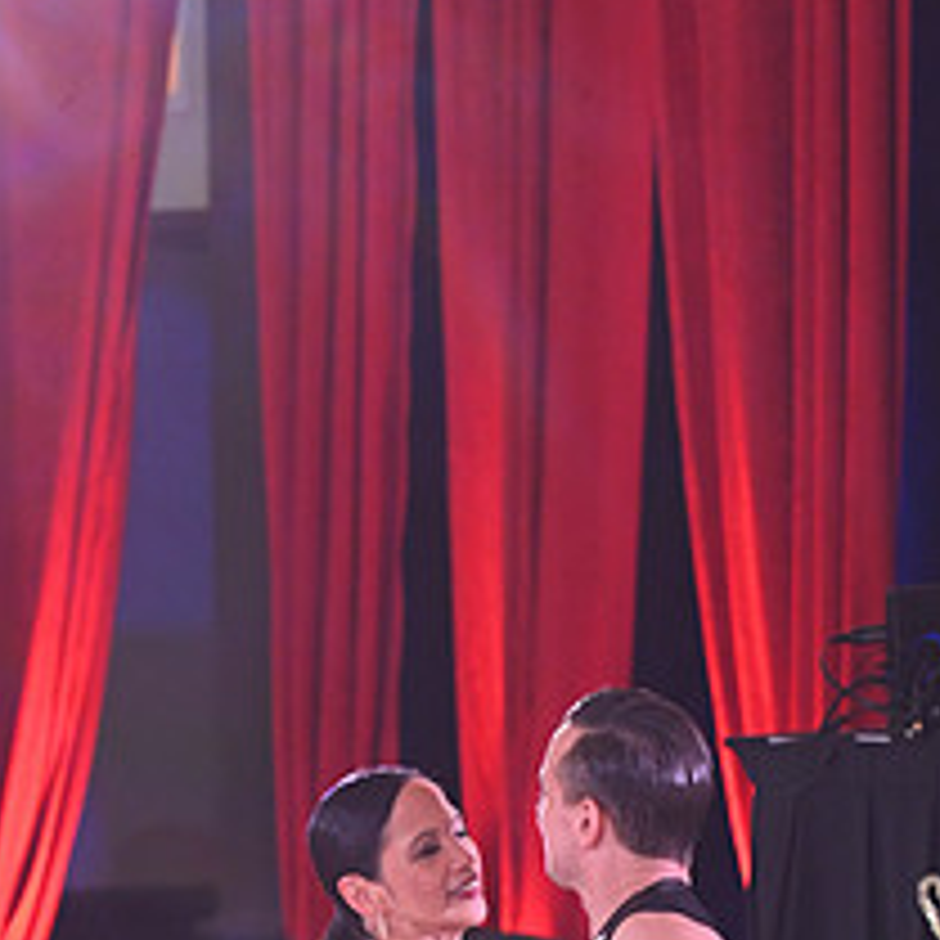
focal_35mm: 472
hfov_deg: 3.7
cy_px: 1205
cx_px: 425
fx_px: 14501
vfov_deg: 3.7
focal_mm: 200
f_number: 4.5
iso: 1600
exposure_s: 1/200
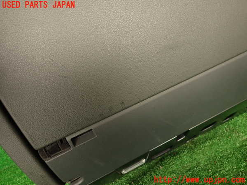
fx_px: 178
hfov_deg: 69.4
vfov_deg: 54.9
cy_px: 92
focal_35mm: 25
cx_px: 124
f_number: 2
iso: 200
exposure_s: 1/60
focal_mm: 4.5
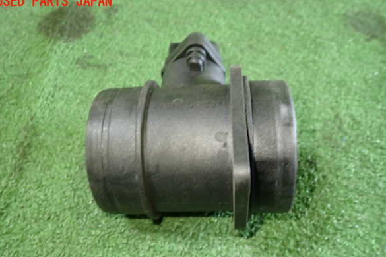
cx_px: 190
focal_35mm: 32
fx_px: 343
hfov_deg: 58.7
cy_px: 142
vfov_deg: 41.1
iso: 500
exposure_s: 1/30
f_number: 2.3
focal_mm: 5.4
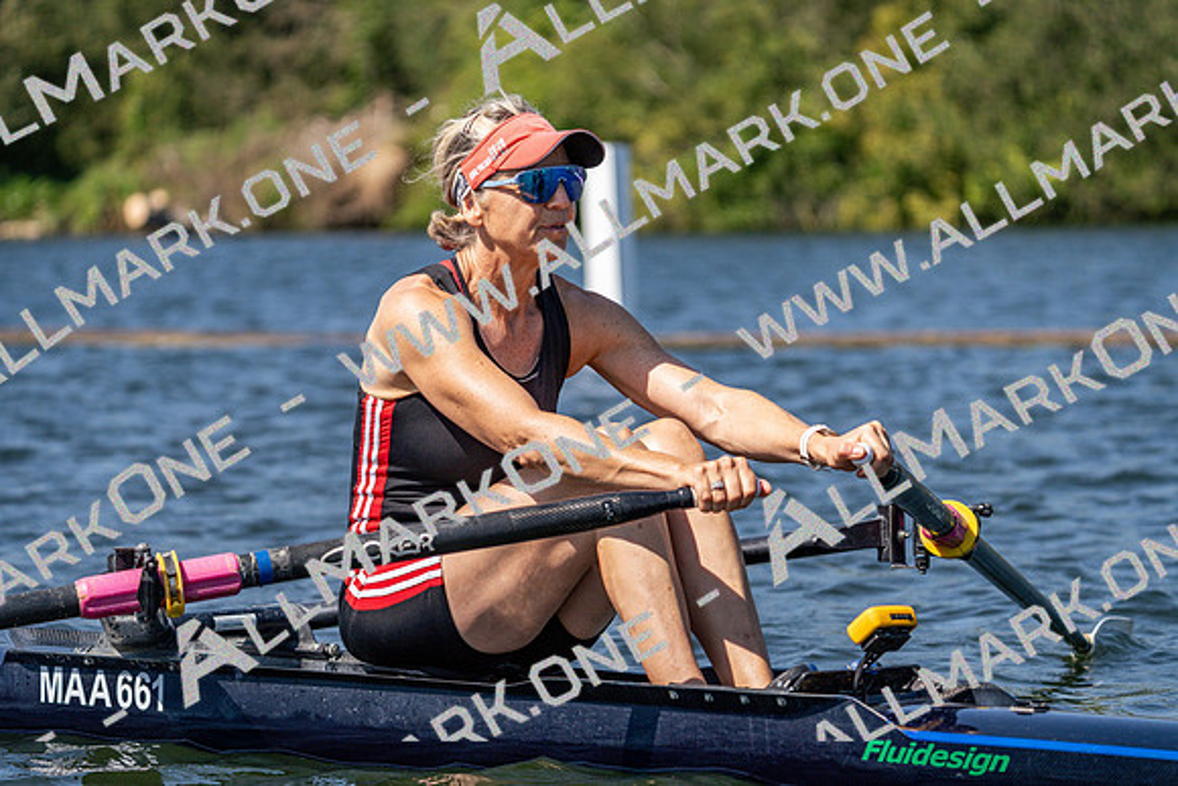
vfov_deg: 6.9
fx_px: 6546
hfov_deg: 10.3
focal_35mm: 200
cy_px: 393
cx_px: 589
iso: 250
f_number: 5.6
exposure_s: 1/2000
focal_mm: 200
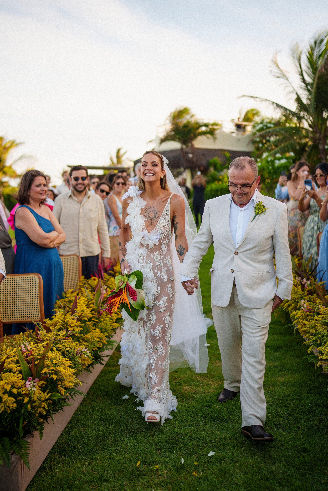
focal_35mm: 35
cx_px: 164
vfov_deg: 54.4
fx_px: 478
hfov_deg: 37.9
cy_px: 246
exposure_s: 1/2500
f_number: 1.4
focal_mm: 35
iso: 100
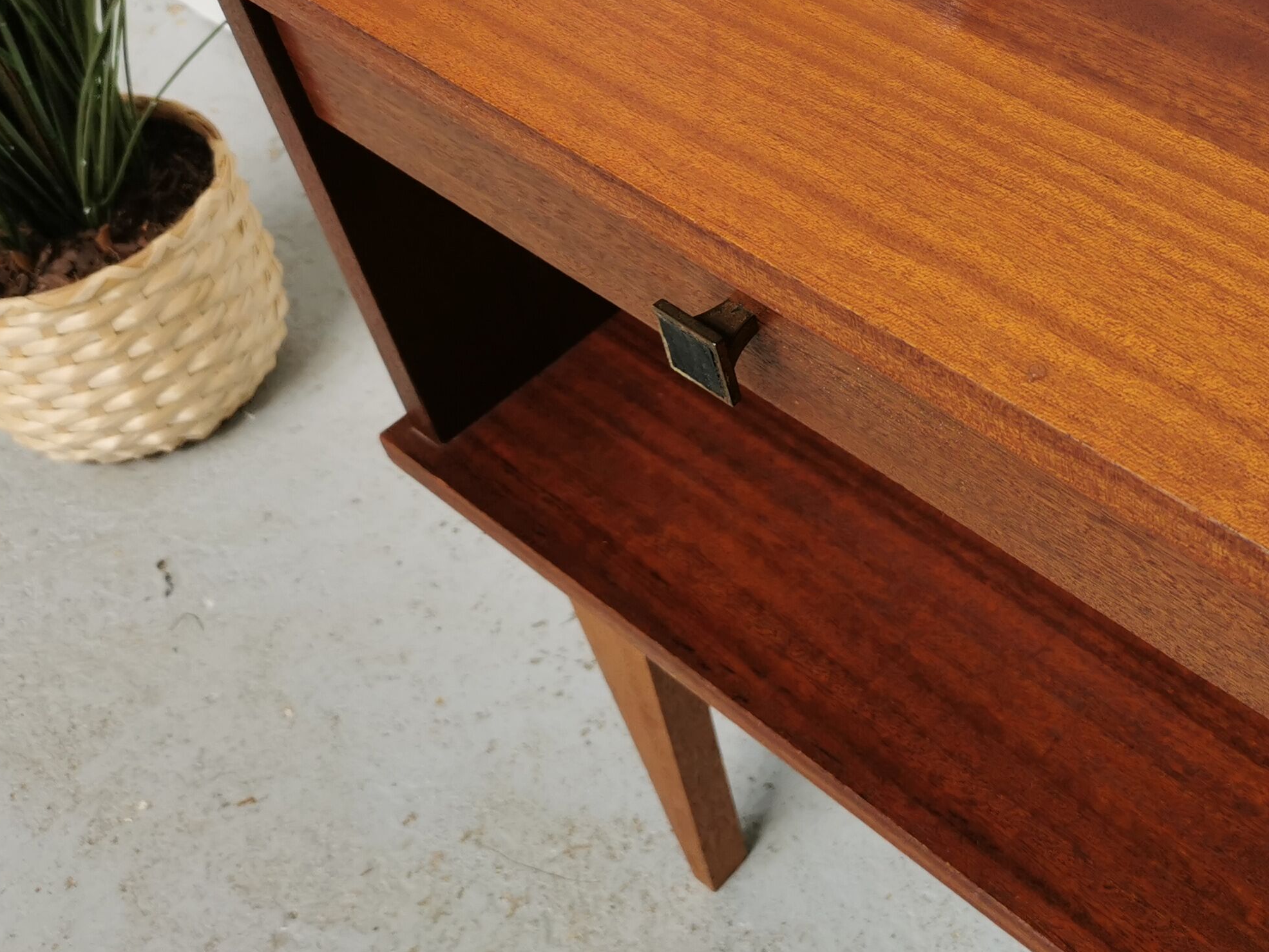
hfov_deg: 36.2
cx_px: 1104
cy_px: 123
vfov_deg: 28.2
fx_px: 1833
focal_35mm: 50
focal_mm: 5.58
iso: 50
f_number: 1.8
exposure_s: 1/110
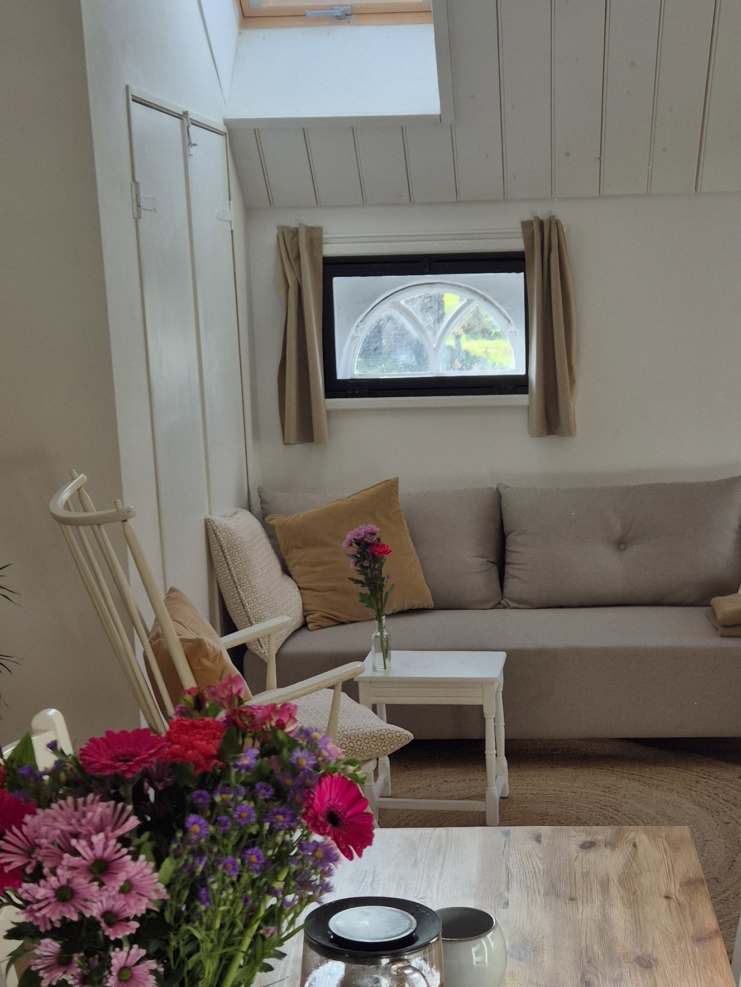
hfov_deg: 28.0
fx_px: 1484
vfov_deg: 36.6
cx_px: 444
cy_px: 614
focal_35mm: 52
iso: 25
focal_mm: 5.4
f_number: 1.8
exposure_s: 1/258
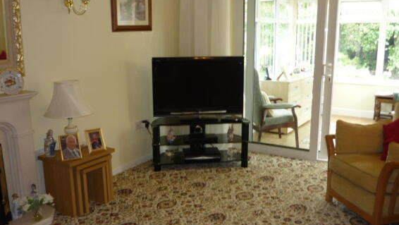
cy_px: 129
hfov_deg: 54.0
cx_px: 194
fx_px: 392
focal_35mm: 37
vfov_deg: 32.0
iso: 100
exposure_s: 1/30
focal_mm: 5.5
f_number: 2.8
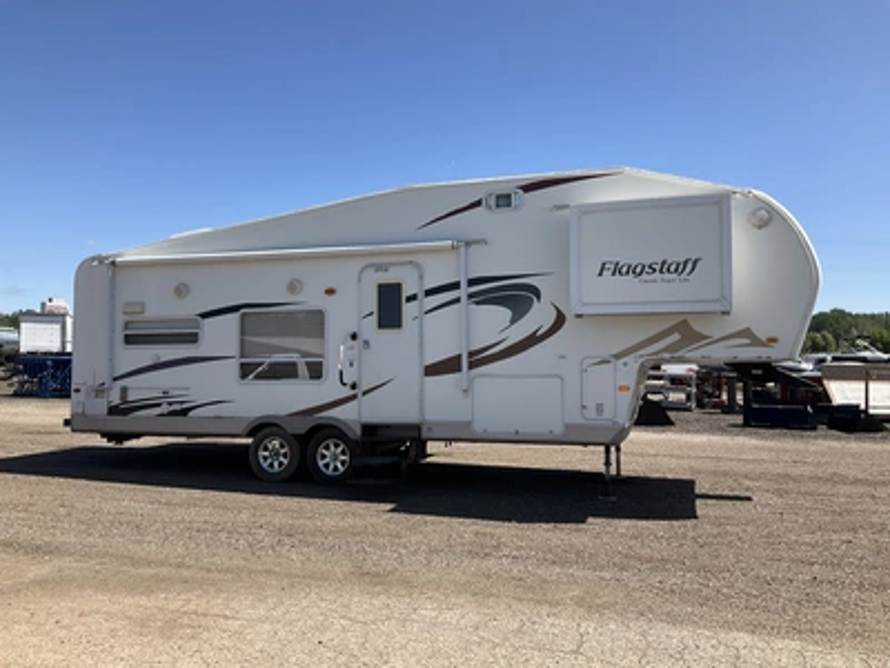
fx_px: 746
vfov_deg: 48.2
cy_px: 334
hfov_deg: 61.7
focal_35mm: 29
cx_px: 445
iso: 25
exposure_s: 1/1786
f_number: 1.8
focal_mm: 3
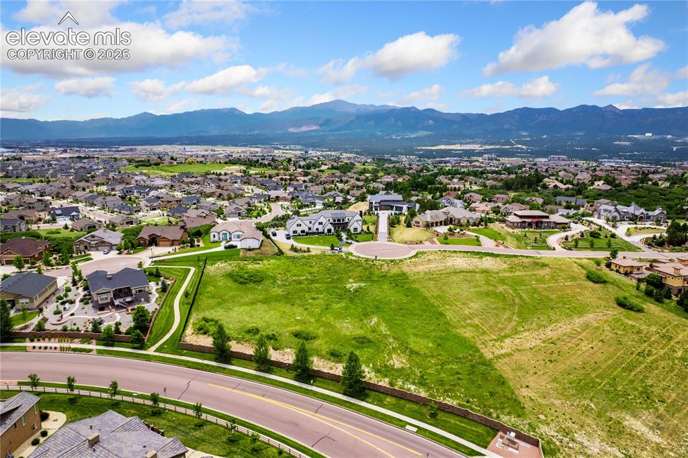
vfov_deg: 57.2
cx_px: 344
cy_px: 229
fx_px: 420
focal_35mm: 22
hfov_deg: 78.6
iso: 100
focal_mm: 8.38
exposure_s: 1/2500
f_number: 2.8
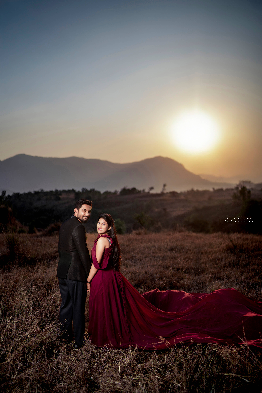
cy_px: 196
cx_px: 131
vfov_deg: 54.4
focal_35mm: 35
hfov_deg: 37.9
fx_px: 382
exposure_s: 1/5000
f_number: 1.4
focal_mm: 35
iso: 100
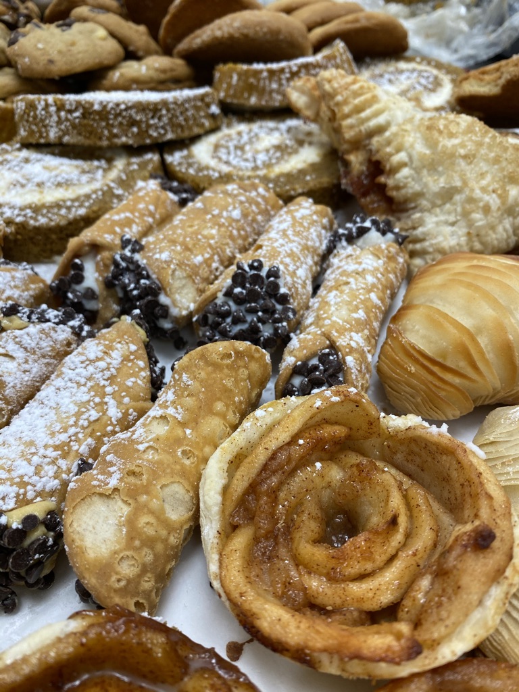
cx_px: 260
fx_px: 520
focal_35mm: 26
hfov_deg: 53.1
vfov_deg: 67.3
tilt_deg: -46.2
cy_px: 346
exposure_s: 1/60
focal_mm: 4.25
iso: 64
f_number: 1.8
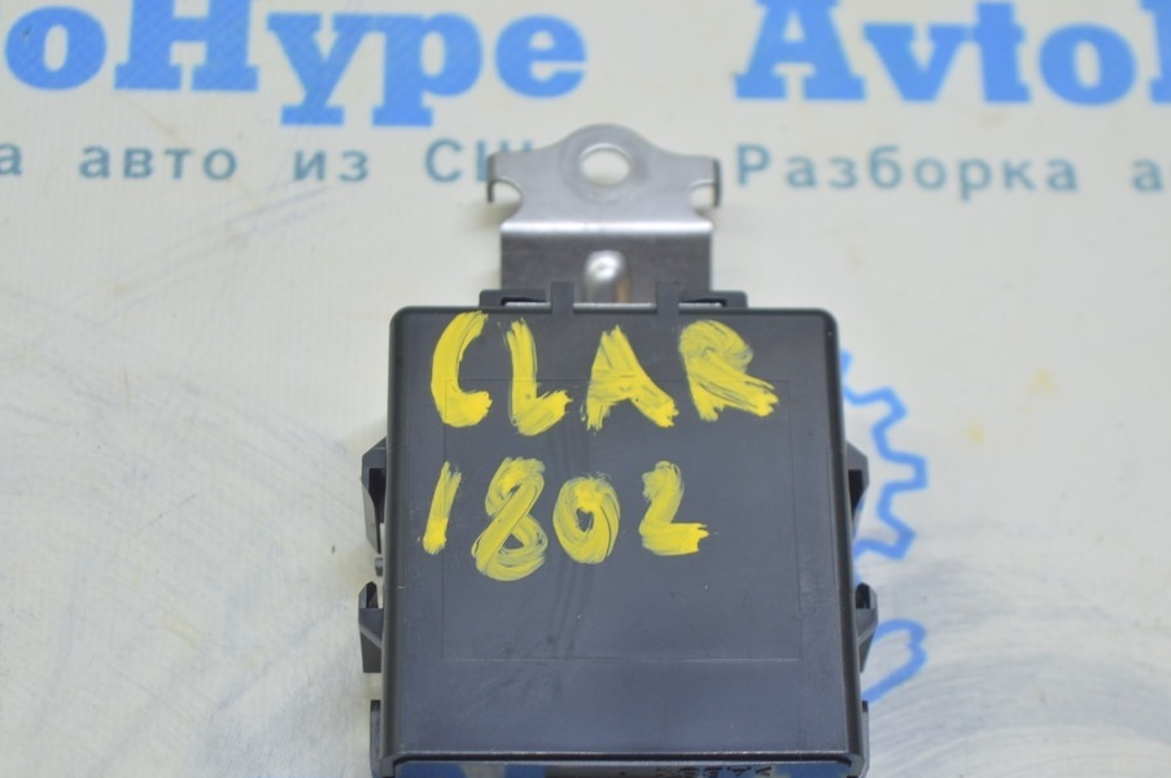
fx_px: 3040
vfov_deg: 14.6
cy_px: 430
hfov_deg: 21.8
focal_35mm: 94
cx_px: 586
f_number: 5.6
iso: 400
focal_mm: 55
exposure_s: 1/20
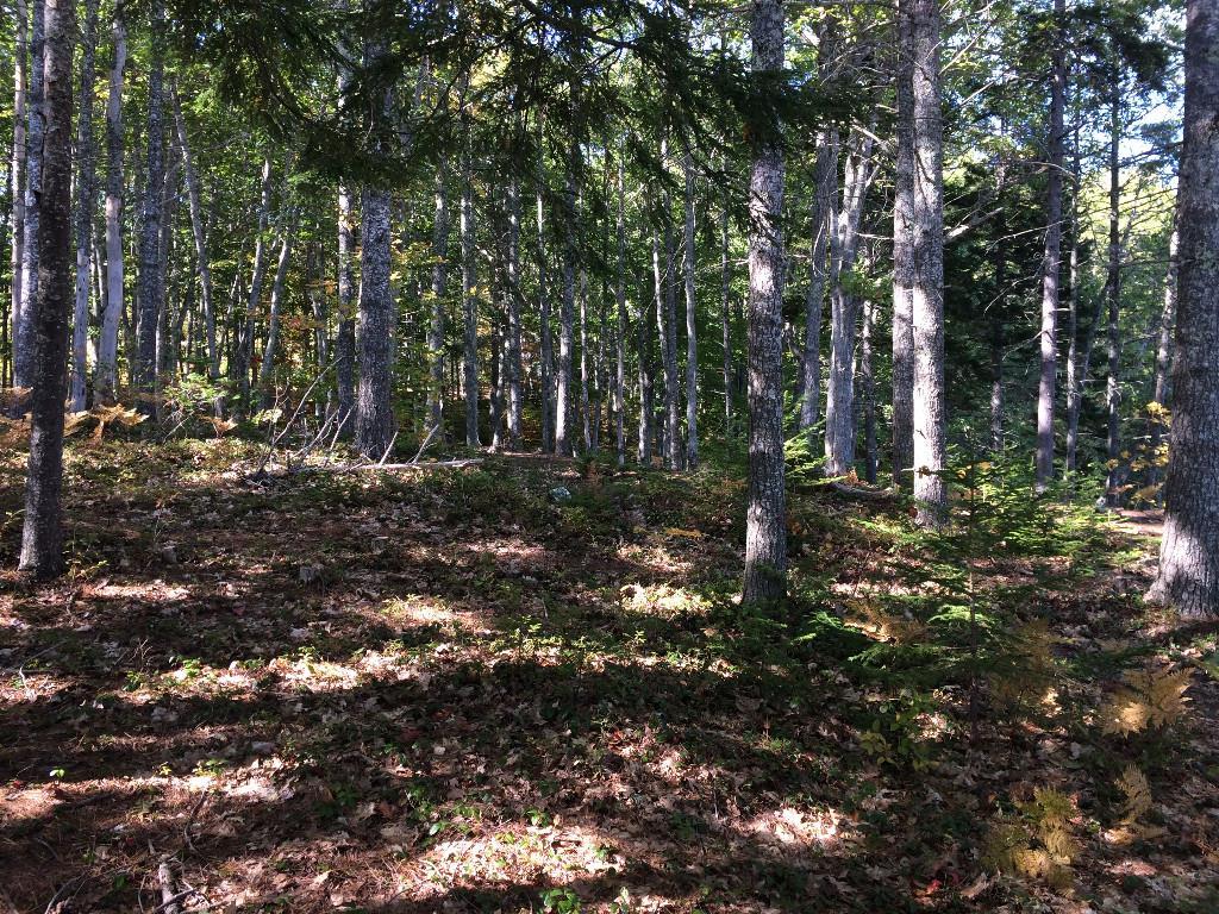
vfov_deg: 48.2
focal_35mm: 29
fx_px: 1021
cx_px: 610
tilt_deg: +0.4
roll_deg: +0.3
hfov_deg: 61.7
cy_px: 457
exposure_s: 1/120
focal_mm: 4.15
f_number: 2.2
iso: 40
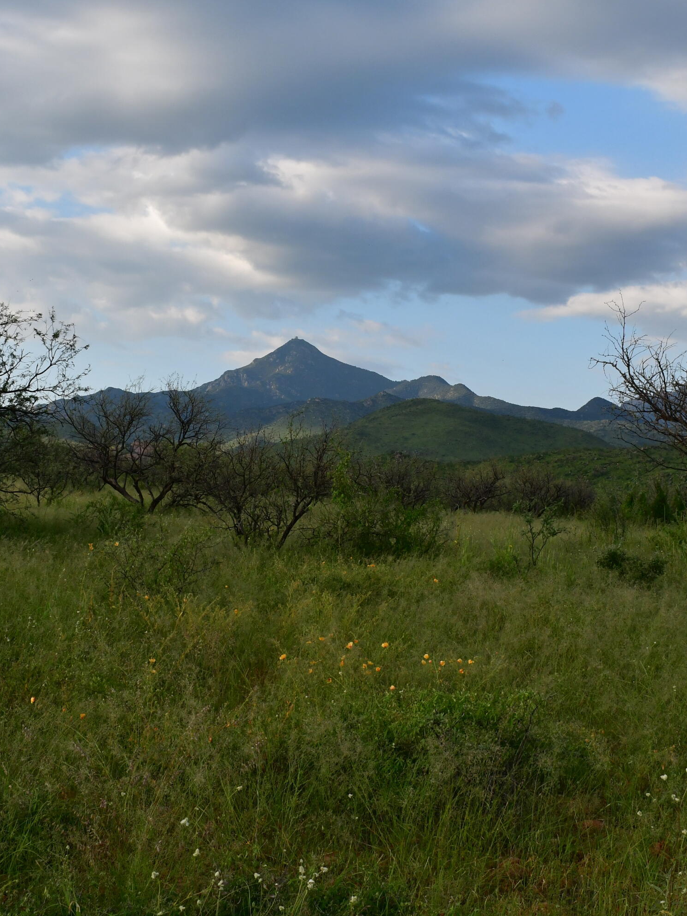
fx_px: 1535
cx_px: 382
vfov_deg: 33.2
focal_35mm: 58
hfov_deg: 25.2
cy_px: 460
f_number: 11
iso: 800
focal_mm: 27
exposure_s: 1/640
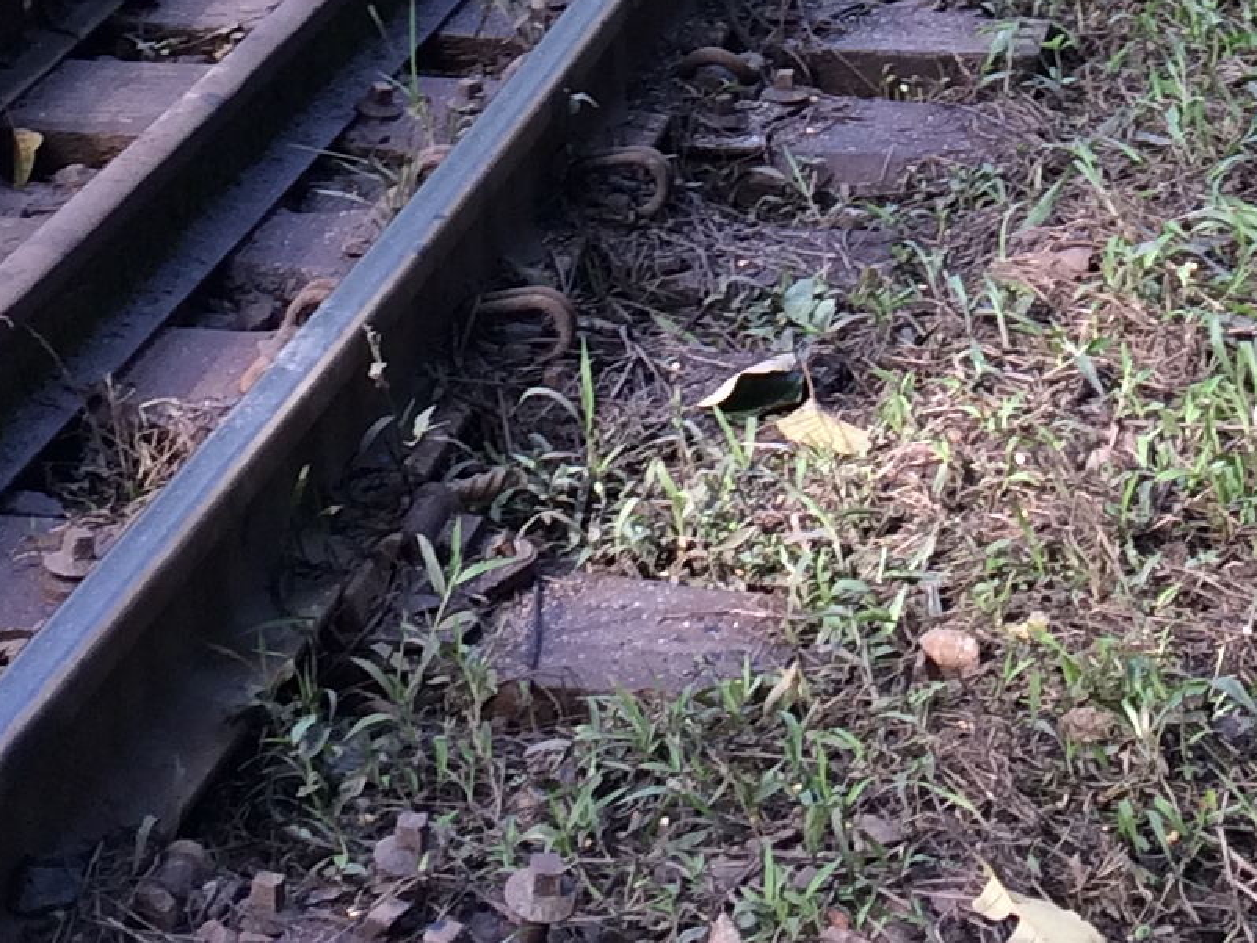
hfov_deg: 16.7
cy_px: -822
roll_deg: -1.7
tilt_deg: -8.1
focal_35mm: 118
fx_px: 4286
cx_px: 716
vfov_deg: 11.5
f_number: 2.2
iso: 32
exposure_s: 1/151
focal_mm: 4.15
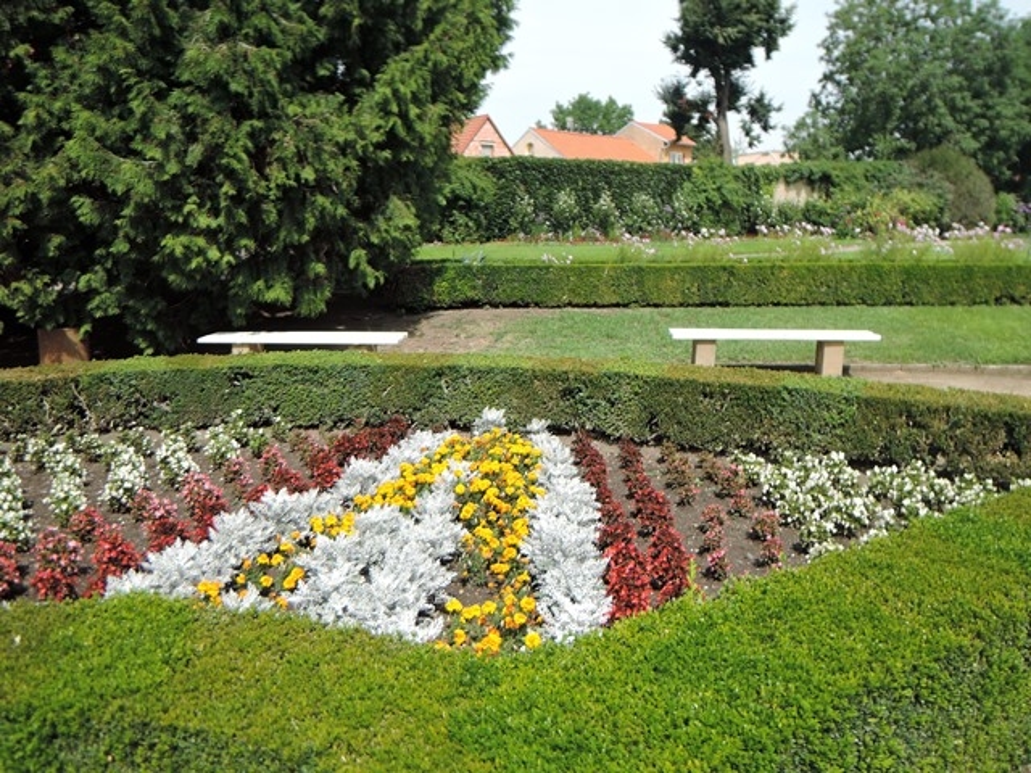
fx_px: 834
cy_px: 386
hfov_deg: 63.4
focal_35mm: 28
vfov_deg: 49.7
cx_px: 516
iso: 80
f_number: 2.8
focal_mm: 6
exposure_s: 1/125
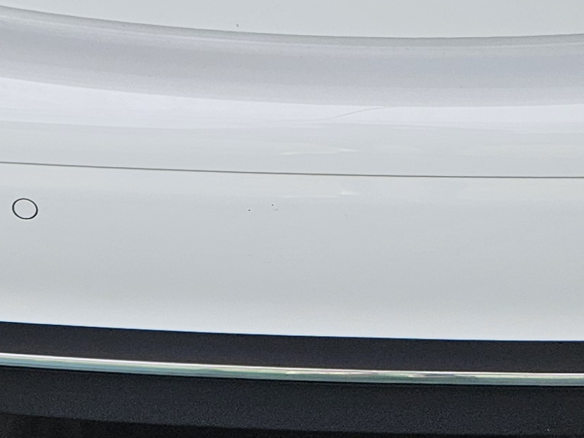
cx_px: 305
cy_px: -279
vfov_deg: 12.6
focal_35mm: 110
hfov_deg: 17.9
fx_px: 1856
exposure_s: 1/719
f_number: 1.8
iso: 50
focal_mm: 5.4
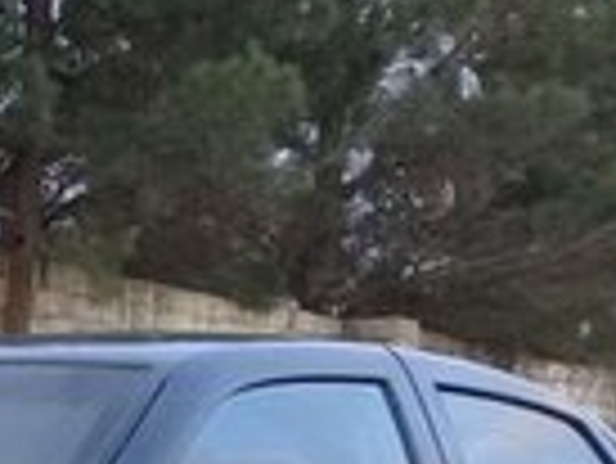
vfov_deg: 9.0
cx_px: -436
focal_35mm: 149
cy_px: 1088
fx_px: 2654
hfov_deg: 12.3
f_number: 2.2
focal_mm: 3.3
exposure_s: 1/33
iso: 64
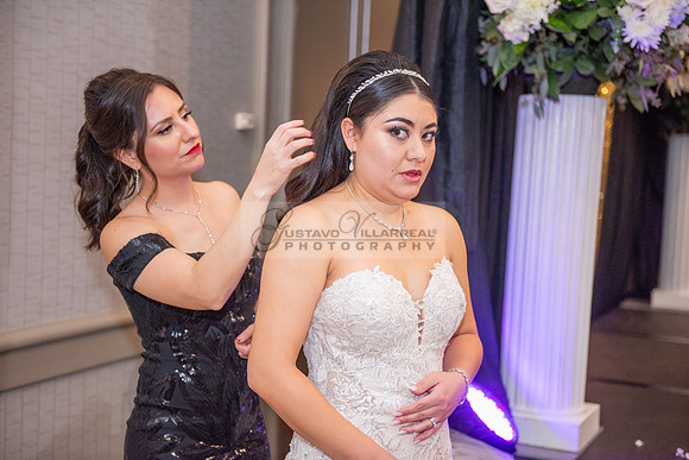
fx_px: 1072
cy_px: 230
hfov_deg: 35.6
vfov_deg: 24.2
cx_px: 344
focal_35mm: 56
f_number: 2.8
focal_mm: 56
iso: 1600
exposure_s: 1/160
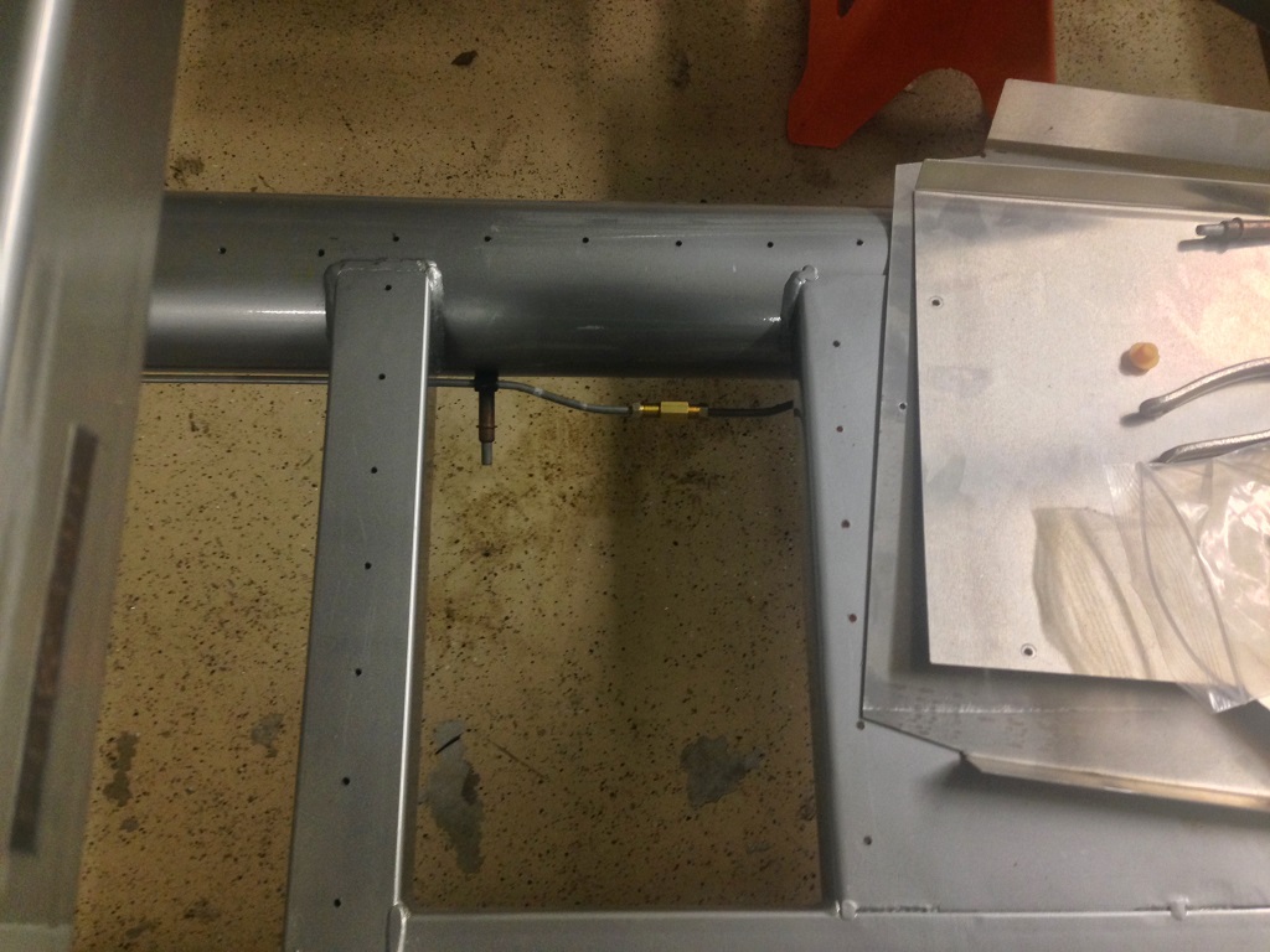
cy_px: 476
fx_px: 1211
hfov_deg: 55.4
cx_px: 635
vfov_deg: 42.9
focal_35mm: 33
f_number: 2.4
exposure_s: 1/20
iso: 125
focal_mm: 4.12
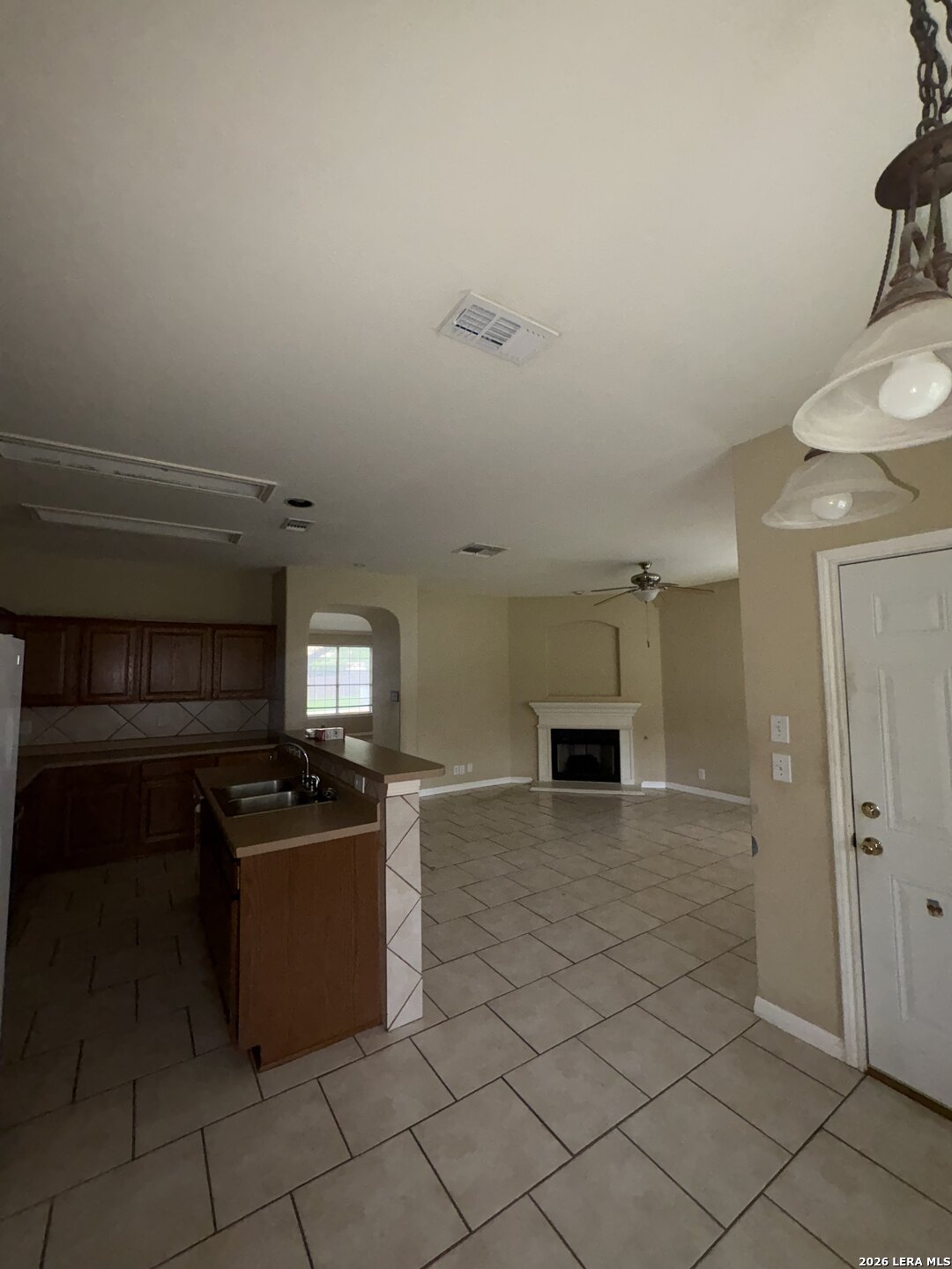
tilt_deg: +4.4
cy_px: 634
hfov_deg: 85.7
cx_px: 476
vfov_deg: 102.1
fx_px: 513
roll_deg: +1.2
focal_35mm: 14
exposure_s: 1/60
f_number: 2.2
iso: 125
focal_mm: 2.22
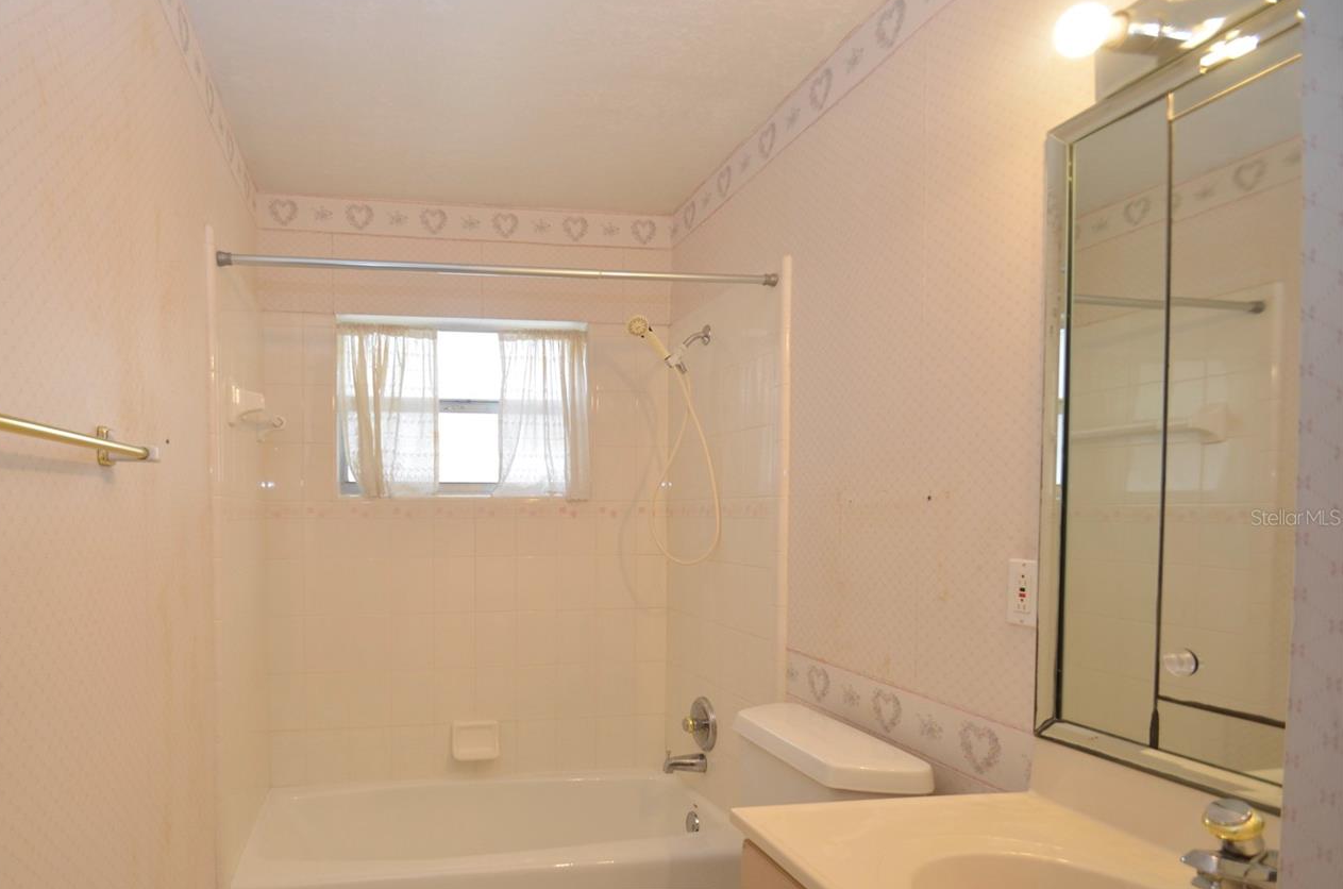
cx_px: 494
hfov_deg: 85.2
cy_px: 517
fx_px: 707
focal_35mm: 19
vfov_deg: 63.9
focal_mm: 10
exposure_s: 1/60
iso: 320
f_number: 4
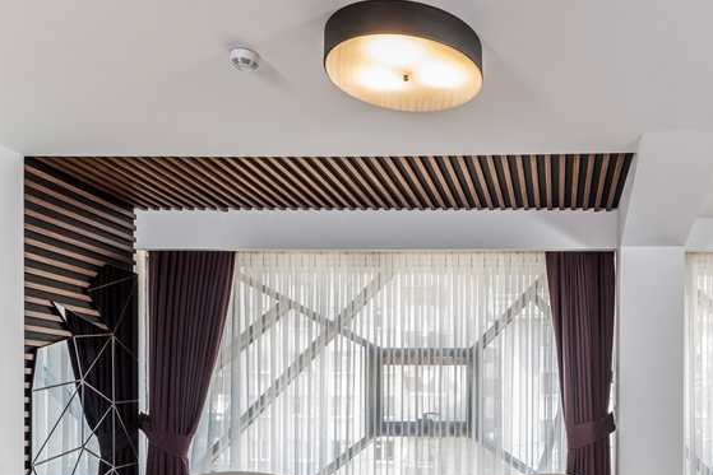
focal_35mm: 33
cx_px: 545
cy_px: 415
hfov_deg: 54.2
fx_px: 654
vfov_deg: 37.7
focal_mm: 18
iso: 100
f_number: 10
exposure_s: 1
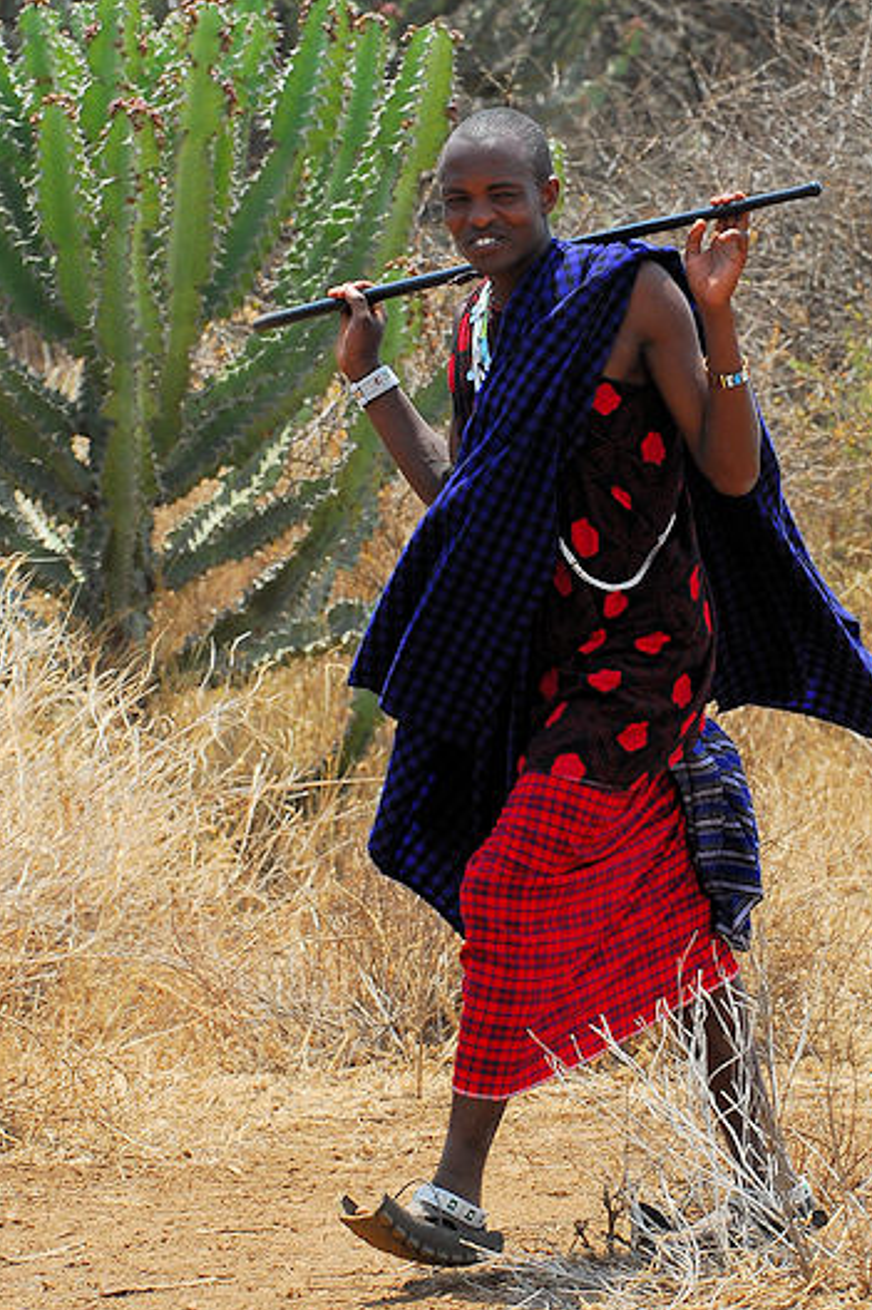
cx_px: 399
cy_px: 433
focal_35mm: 296
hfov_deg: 4.6
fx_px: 10761
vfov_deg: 7.0
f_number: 7.1
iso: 200
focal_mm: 130
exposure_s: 1/320
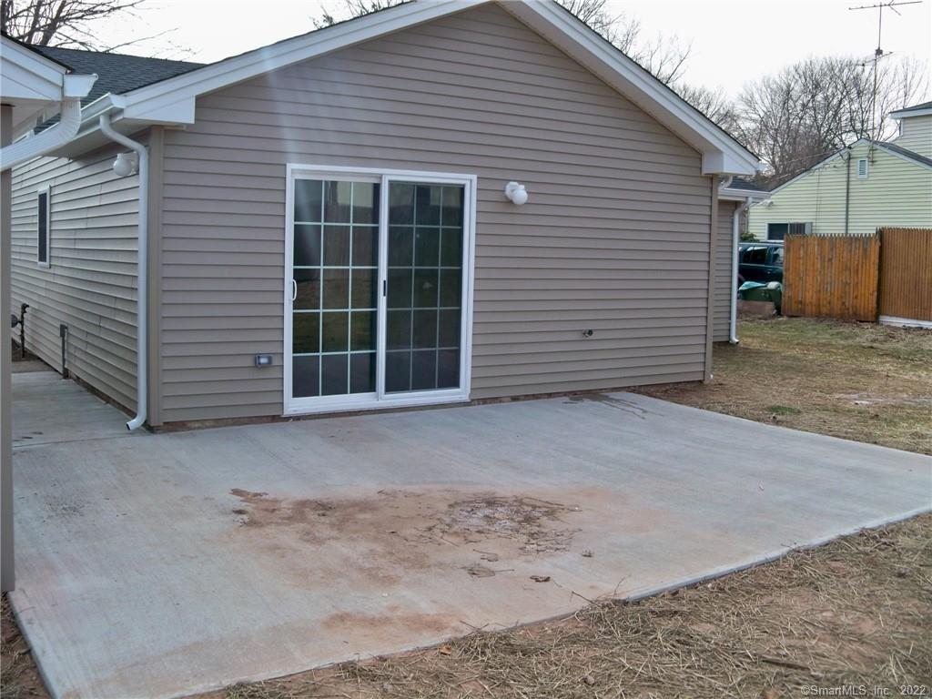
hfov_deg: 52.6
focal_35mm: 35
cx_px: 466
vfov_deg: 40.7
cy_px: 350
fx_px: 942
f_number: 3.5
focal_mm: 6.2
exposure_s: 1/320
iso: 64
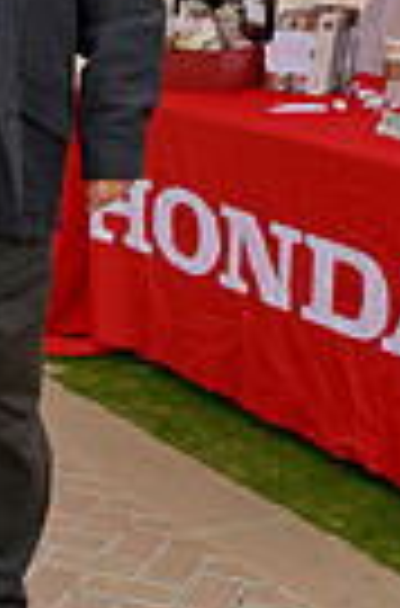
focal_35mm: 120
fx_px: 2015
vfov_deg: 17.1
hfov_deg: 11.1
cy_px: 257
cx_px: -94
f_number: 10
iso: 200
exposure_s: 1/200
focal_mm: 24
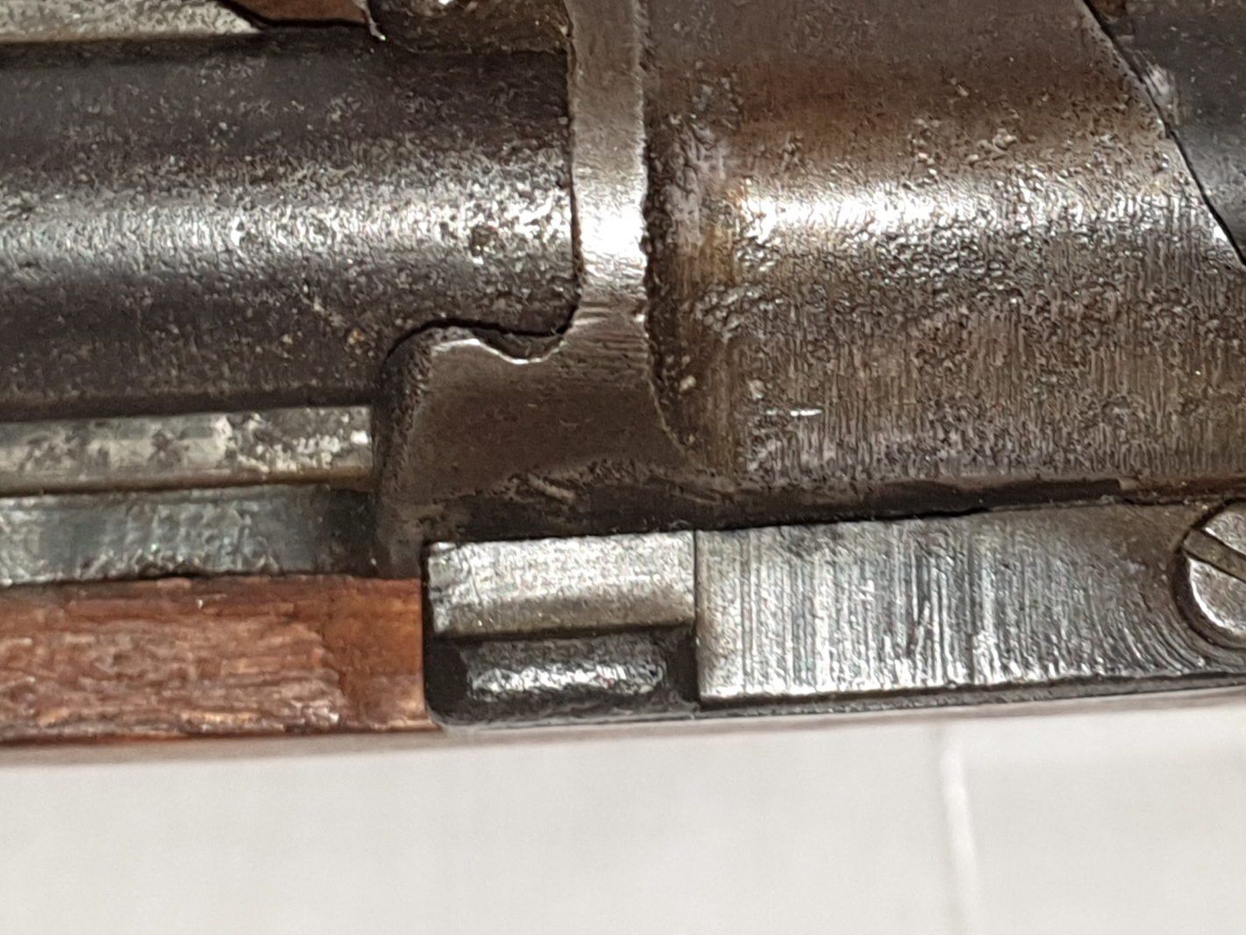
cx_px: 1097
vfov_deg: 29.9
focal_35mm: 47
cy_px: 150
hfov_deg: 38.0
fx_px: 1692
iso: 64
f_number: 2.4
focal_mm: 4.3
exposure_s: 1/50
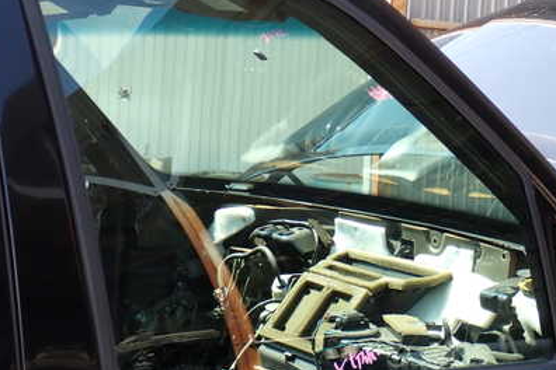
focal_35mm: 74
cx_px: 295
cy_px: 153
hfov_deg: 27.3
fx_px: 1143
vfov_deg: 18.4
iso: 100
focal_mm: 8.4
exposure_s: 1/100
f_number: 4.5
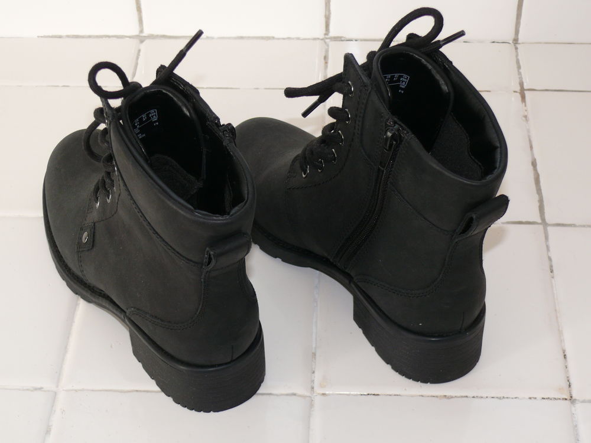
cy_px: 222
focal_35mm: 74
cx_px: 296
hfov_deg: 26.3
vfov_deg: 19.9
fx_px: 1263
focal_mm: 12.2
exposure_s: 1/30
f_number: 3.2
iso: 100
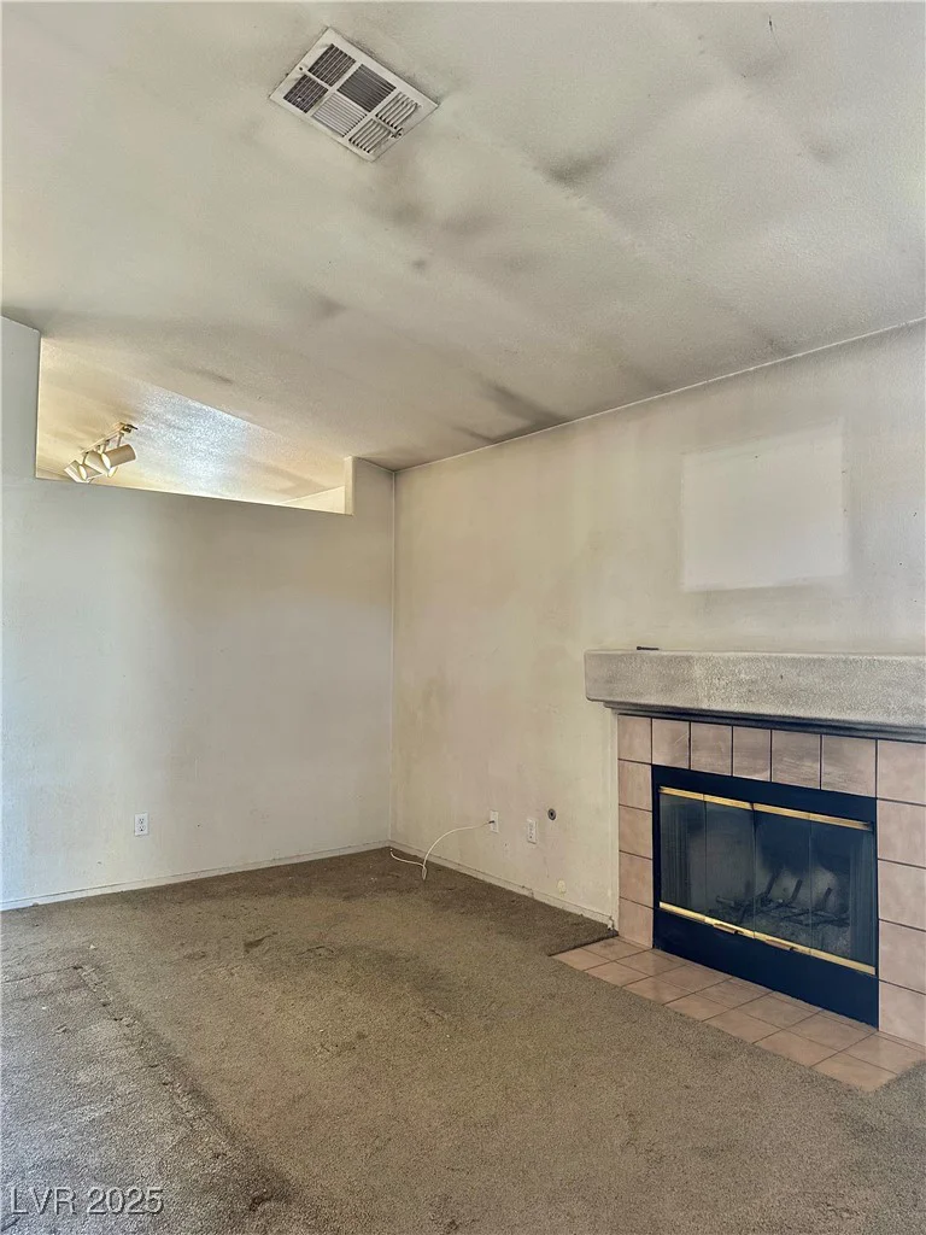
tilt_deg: +2.7
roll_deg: -1.2
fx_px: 856
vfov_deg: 71.6
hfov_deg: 56.8
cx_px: 463
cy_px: 618
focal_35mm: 24
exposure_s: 1/82
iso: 250
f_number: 1.78
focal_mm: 6.86
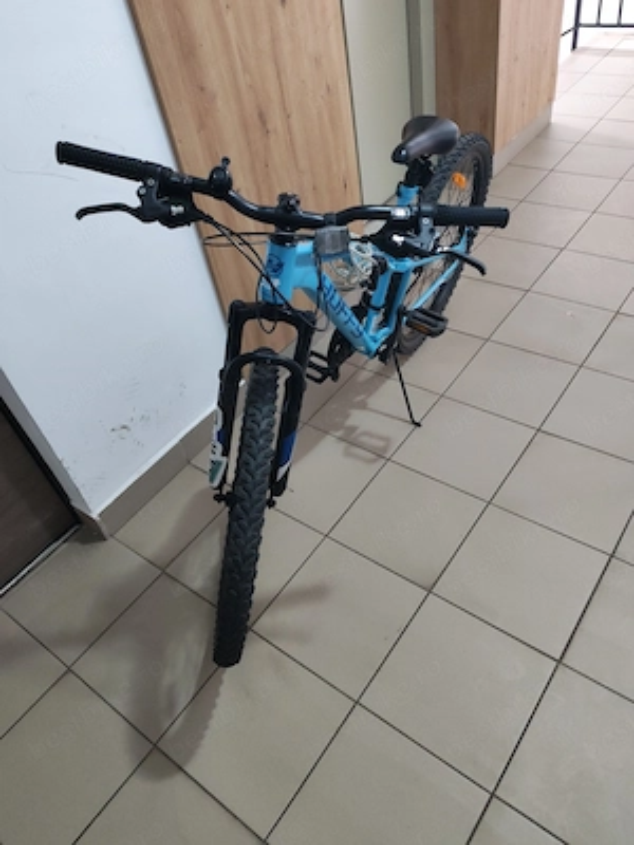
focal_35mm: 27
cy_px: 422
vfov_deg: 65.3
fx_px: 659
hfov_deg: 51.4
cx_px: 317
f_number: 1.9
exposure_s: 1/33
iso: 2000
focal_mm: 6.12
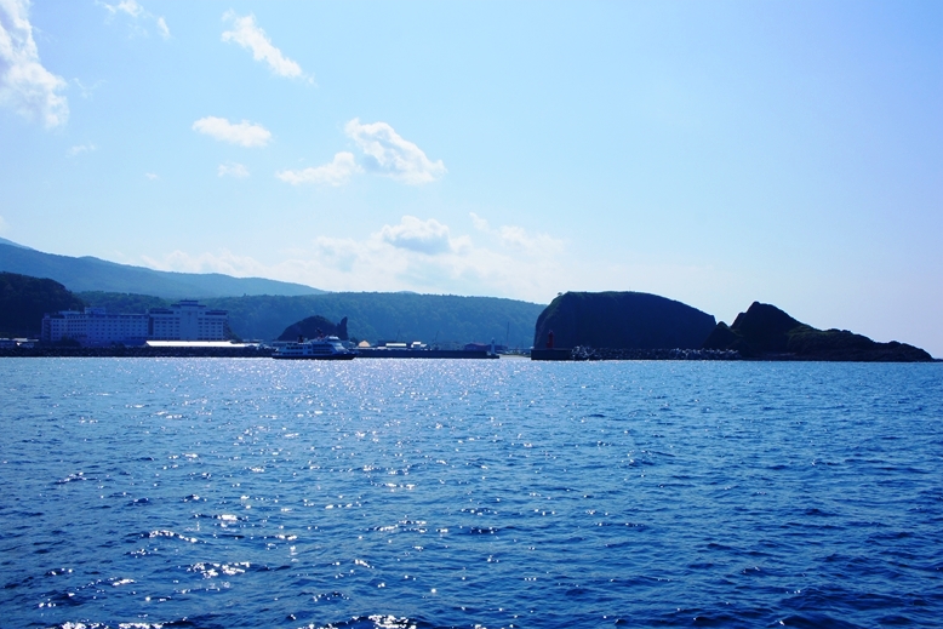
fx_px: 969
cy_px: 320
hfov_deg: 51.9
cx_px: 461
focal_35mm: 37
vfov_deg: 36.0
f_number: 13
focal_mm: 24
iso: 200
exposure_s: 1/500
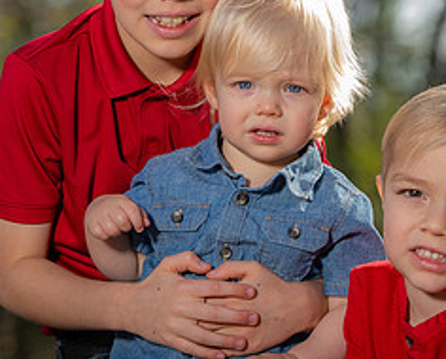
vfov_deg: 5.8
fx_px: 3546
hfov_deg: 7.2
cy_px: 57
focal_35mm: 268
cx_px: 235
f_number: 4.5
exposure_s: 1/250
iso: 50
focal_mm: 100
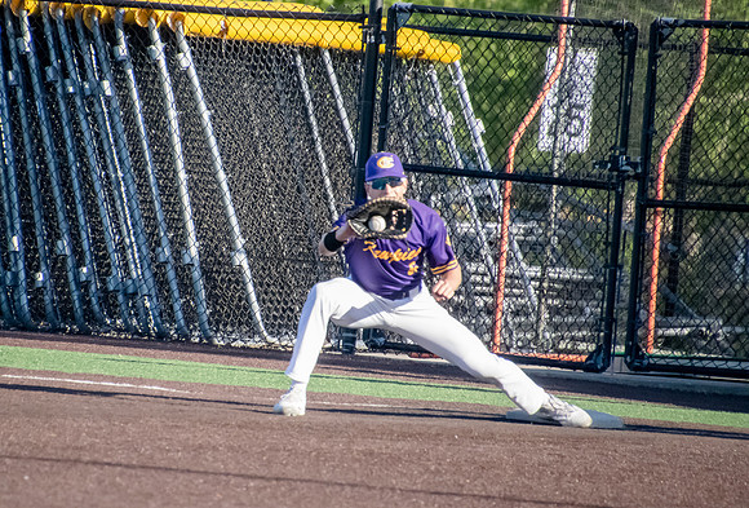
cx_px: 276
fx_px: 15759
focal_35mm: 754
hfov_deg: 2.7
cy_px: 229
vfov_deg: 1.8
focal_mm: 400
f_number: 6.3
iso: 5000
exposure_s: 1/4000
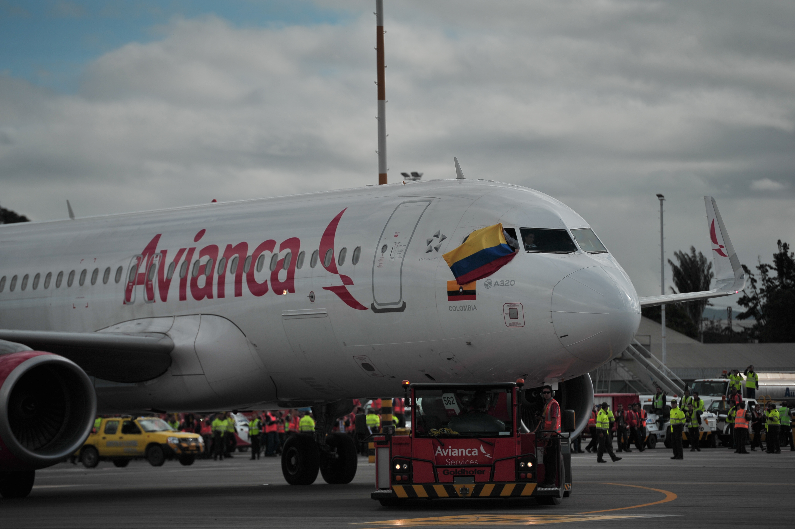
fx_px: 4414
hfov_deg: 10.3
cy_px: 264
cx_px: 398
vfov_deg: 6.9
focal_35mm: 200
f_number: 3.5
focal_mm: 200
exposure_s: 1/8000
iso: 200
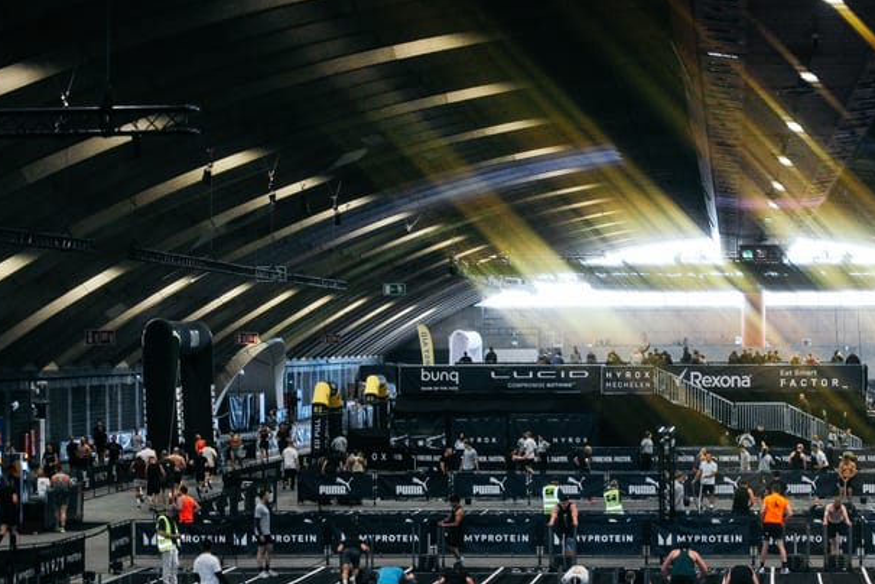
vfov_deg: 11.9
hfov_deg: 17.6
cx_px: 714
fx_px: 2795
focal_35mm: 115
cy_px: 403
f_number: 2
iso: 800
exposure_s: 1/640
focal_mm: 50
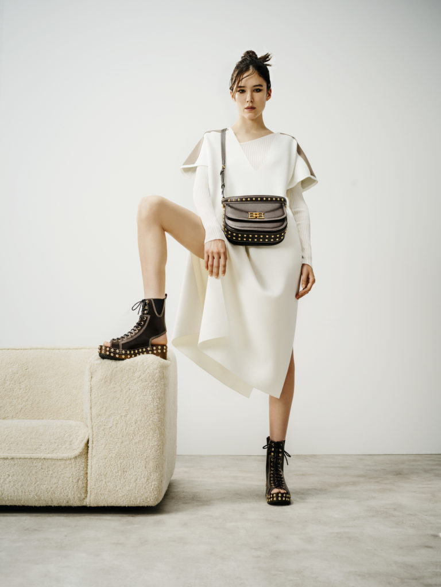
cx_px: 220
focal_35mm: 35
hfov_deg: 40.7
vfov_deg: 52.6
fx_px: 595
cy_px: 294
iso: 400
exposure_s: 1/250
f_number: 7.1
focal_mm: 45
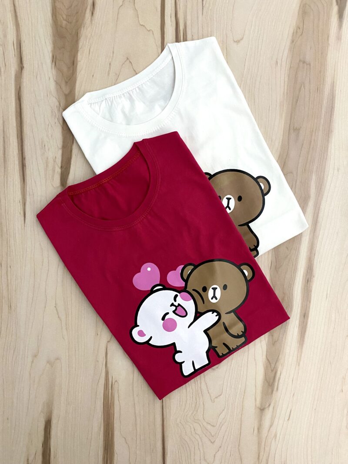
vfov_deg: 67.3
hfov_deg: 53.1
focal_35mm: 26
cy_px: 232
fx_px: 349
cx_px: 174
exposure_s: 1/50
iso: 500
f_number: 1.8
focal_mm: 4.25
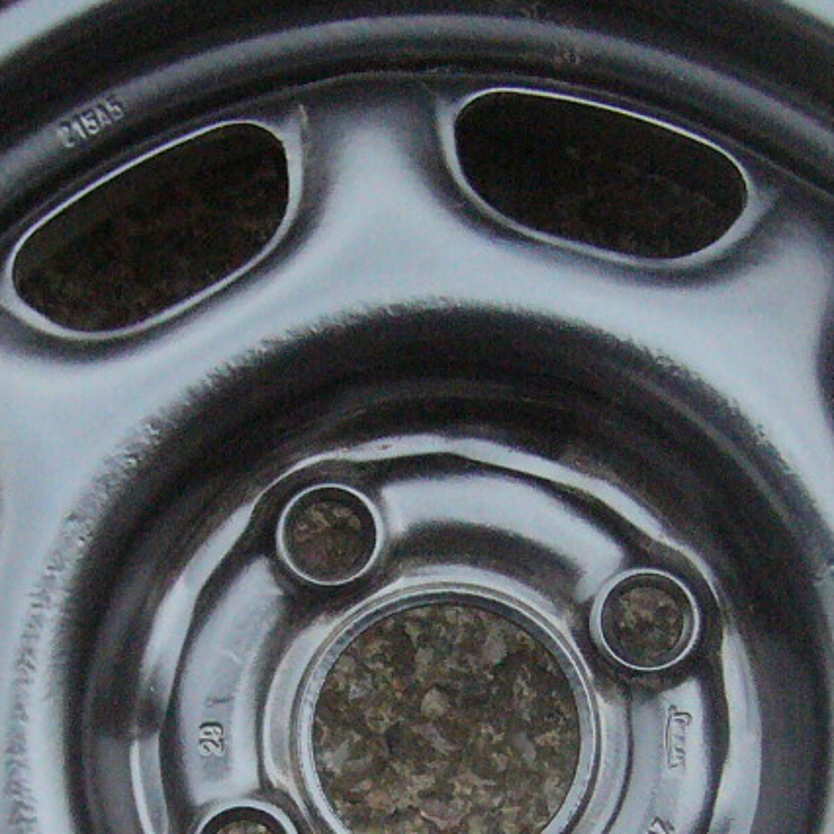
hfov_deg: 18.7
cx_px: 421
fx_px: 2535
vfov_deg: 18.4
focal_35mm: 93
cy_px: 754
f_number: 2.8
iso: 400
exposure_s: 1/250
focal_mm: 5.8
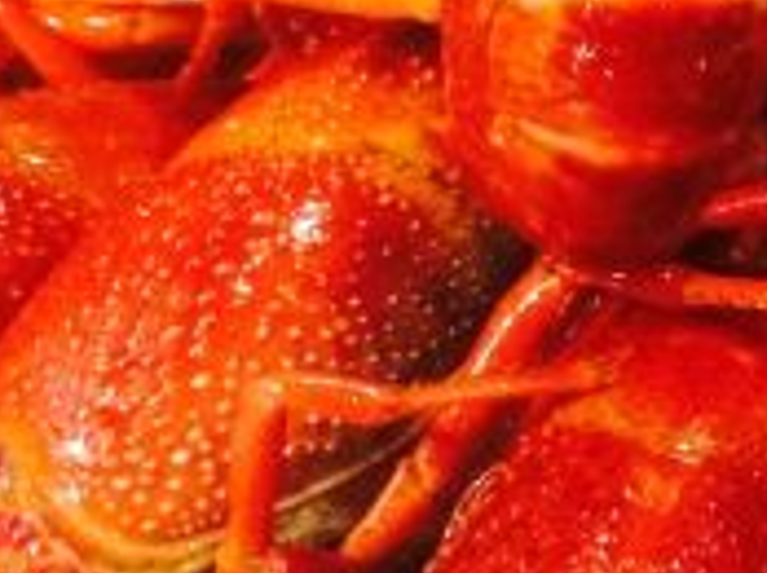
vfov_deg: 12.4
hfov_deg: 15.7
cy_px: -68
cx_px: 1098
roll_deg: +2.1
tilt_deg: -44.7
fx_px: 2589
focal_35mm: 117
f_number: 2.2
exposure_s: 1/25
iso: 320
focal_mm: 4.15
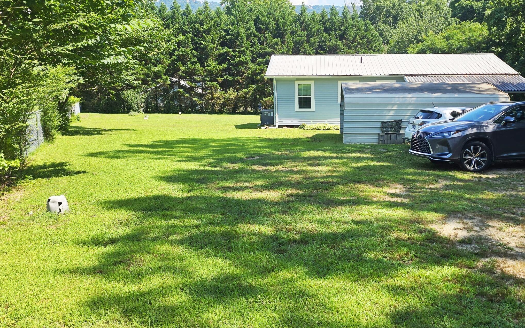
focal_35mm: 36
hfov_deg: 53.3
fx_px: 515
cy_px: 149
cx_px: 333
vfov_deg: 35.3
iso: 12
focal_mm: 6.3
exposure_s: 1/497
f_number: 1.7
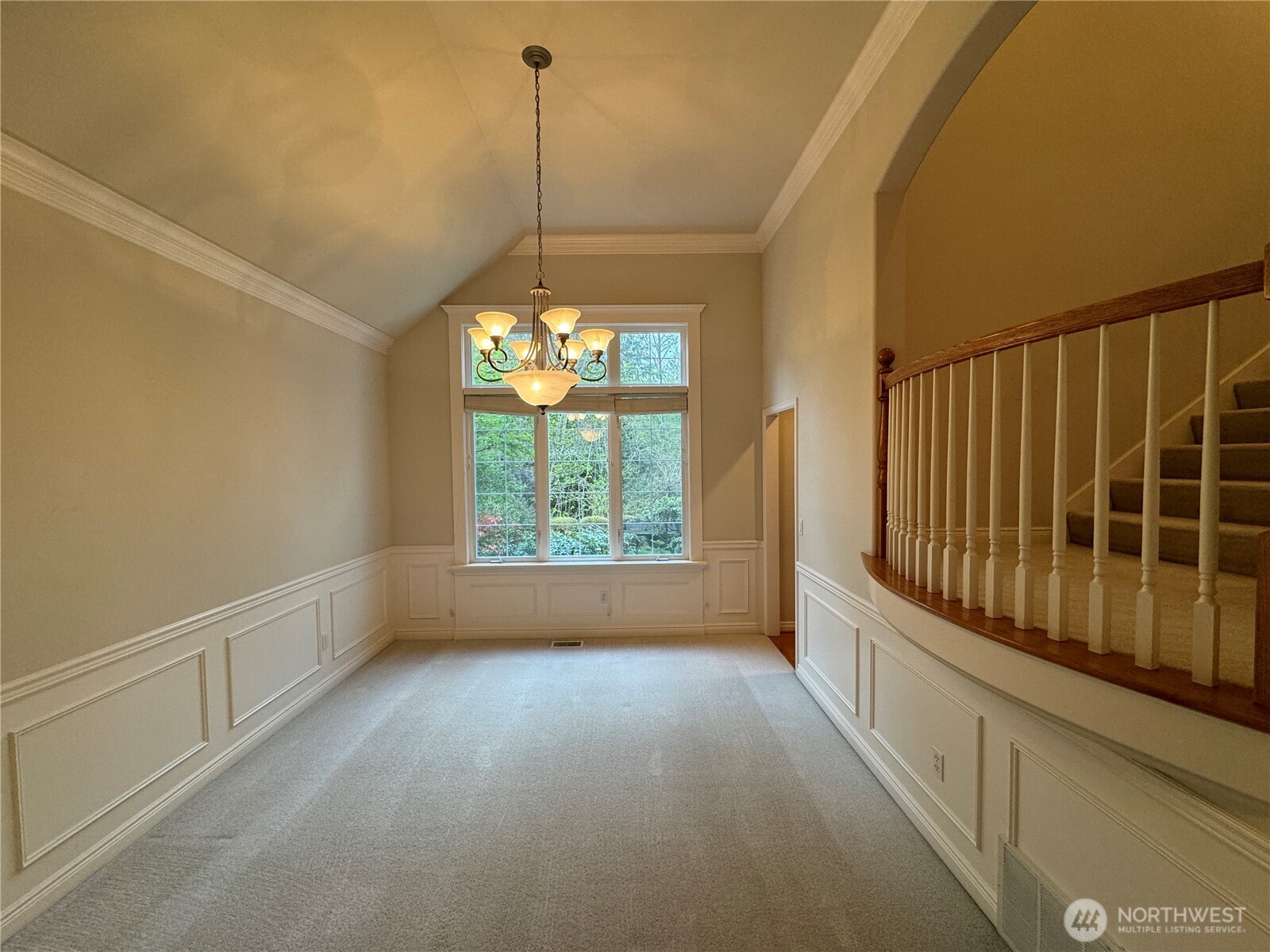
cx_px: 635
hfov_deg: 102.1
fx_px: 514
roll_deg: +0.6
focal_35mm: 14
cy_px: 476
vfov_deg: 85.7
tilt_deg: -2.7
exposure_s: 1/120
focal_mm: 2.22
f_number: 2.2
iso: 160
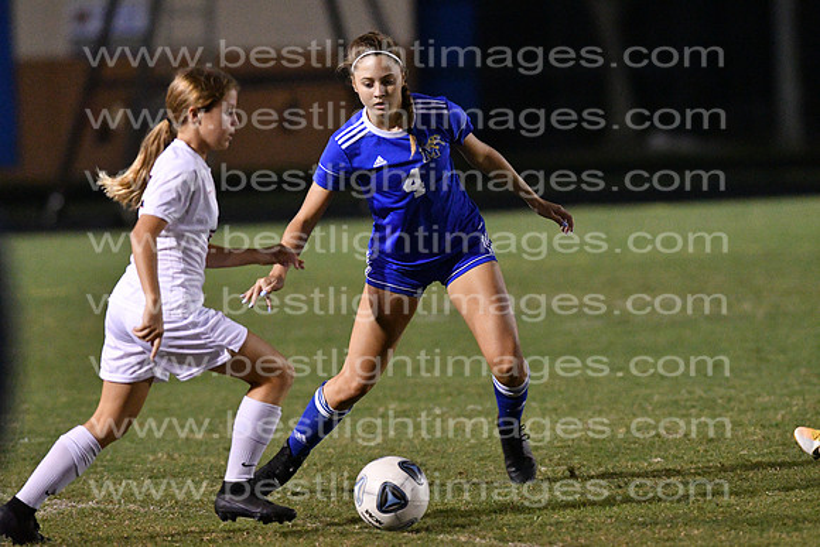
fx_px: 10252
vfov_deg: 3.1
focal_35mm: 450
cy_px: 274
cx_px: 410
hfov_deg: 4.6
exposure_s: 1/640
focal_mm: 300
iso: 10000
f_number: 3.5
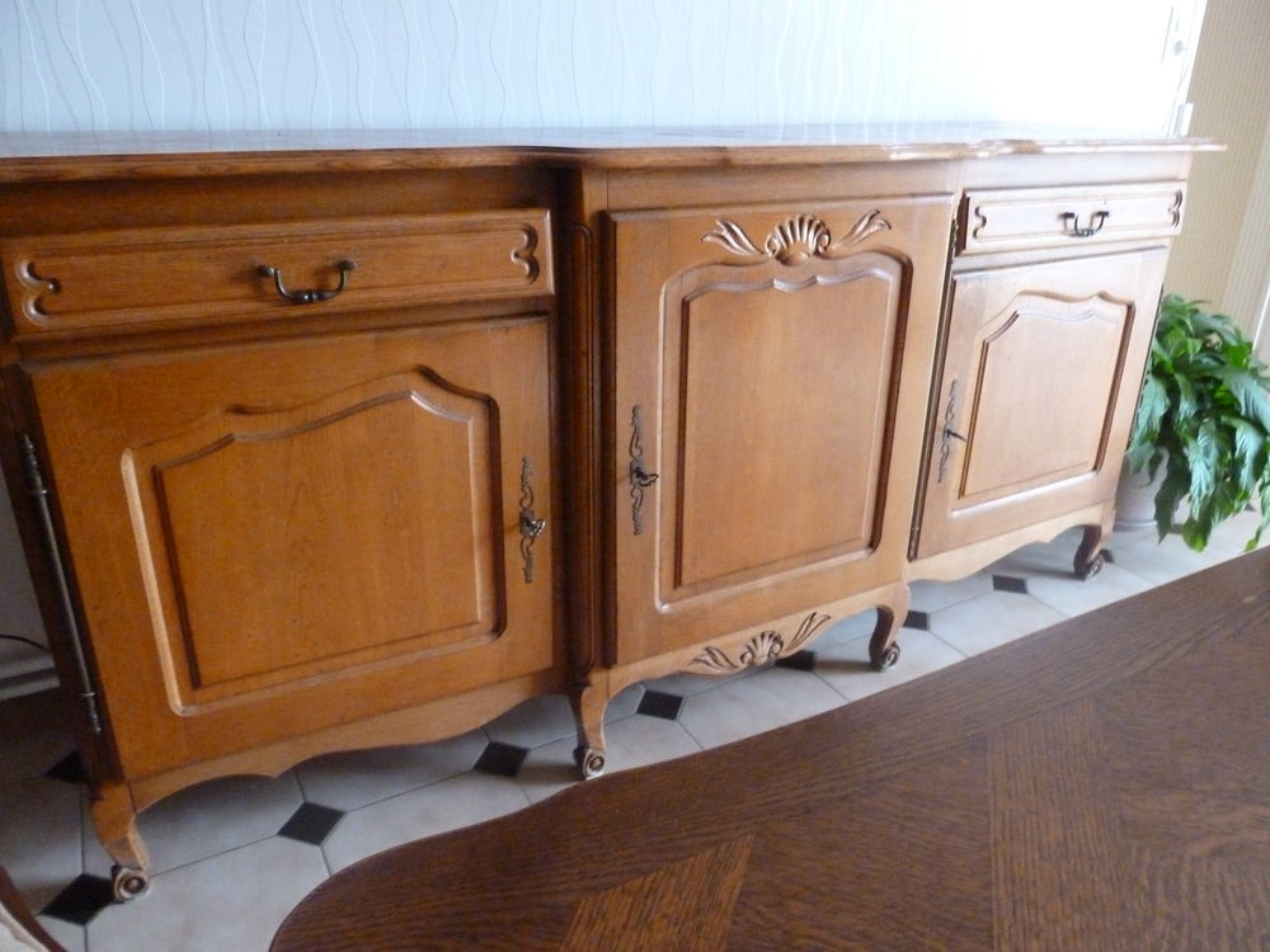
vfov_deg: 54.9
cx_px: 635
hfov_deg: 69.4
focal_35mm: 25
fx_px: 917
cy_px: 476
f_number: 3.3
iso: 800
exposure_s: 1/60
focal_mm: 4.1
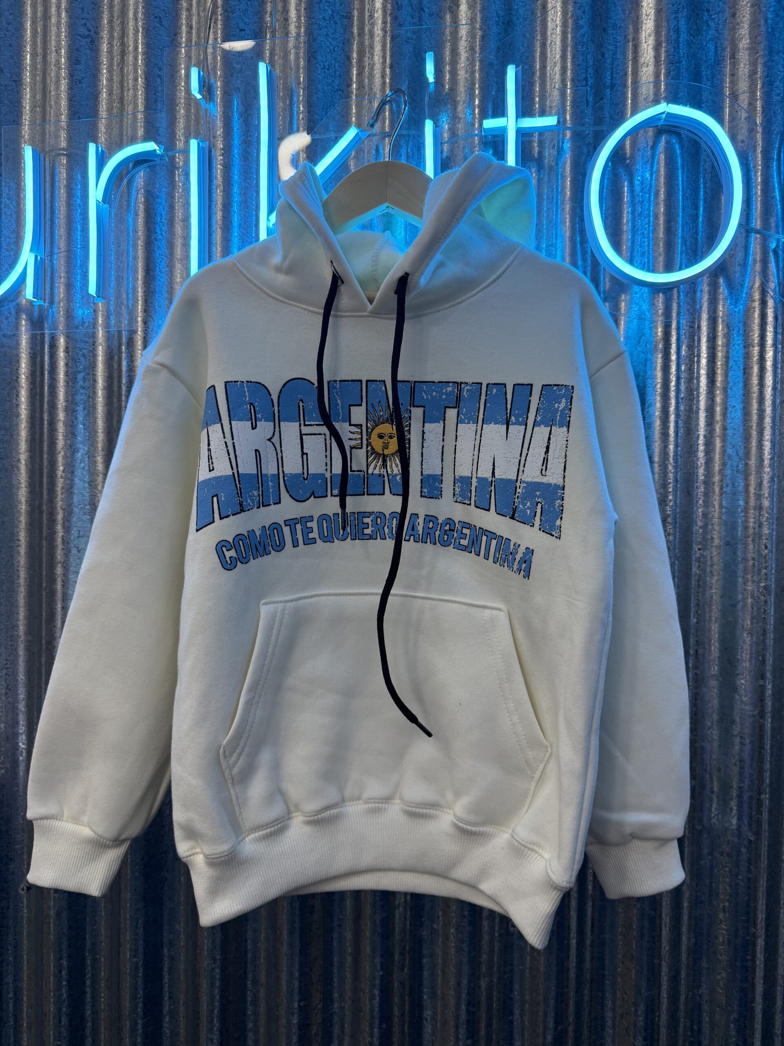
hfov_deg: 56.8
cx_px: 392
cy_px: 523
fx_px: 725
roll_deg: -0.9
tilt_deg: -0.7
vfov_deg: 71.6
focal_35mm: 24
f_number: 1.78
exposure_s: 1/100
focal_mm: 6.76
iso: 125
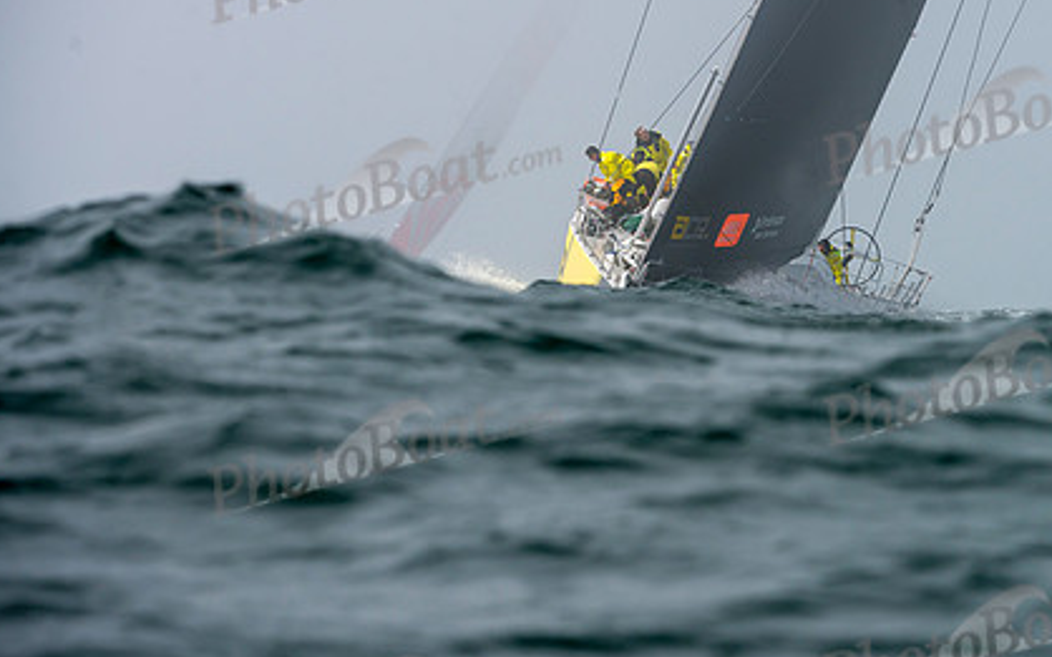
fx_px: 10548
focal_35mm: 368
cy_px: 286
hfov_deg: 5.7
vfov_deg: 3.6
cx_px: 695
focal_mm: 260
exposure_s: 1/1250
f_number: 8
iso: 280
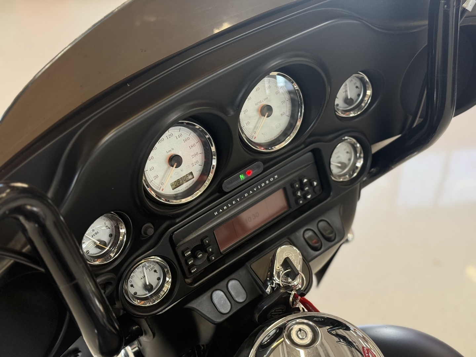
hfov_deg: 39.7
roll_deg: -6.0
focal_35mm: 48
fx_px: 660
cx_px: 238
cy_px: 178
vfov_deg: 30.3
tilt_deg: -27.6
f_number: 1.78
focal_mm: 6.76
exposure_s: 1/100
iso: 160
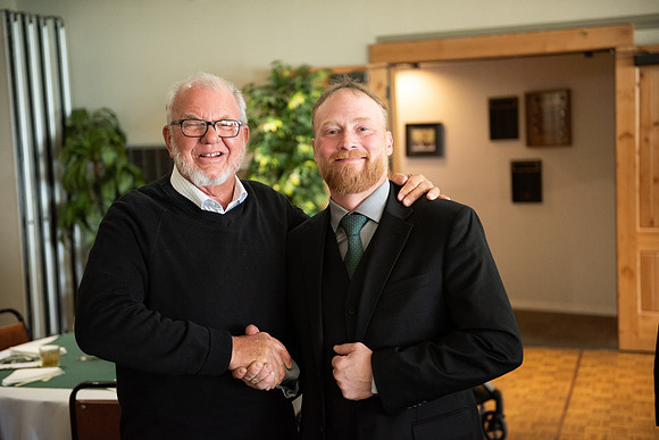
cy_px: 220
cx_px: 330
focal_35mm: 55
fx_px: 1007
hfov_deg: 36.2
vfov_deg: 24.6
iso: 2000
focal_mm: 55
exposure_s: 1/160
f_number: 2.8
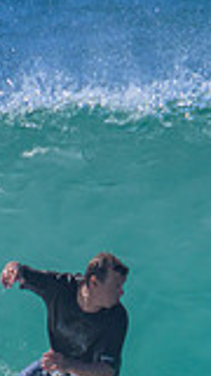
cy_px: 389
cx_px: 194
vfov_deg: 0.6
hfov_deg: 0.3
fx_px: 34614
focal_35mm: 3480
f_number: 11
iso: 800
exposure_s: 1/2000
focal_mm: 800
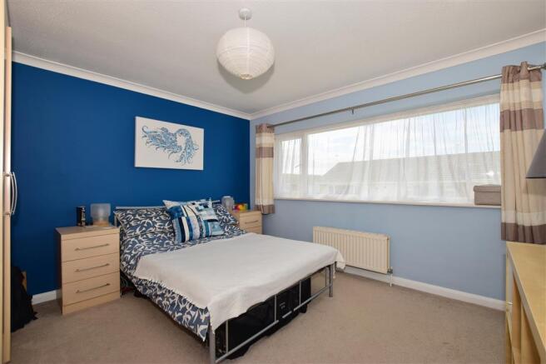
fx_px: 227
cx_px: 273
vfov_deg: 77.3
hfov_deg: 100.4
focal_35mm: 15
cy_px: 182
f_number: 13
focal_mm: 10
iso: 400
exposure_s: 1/200
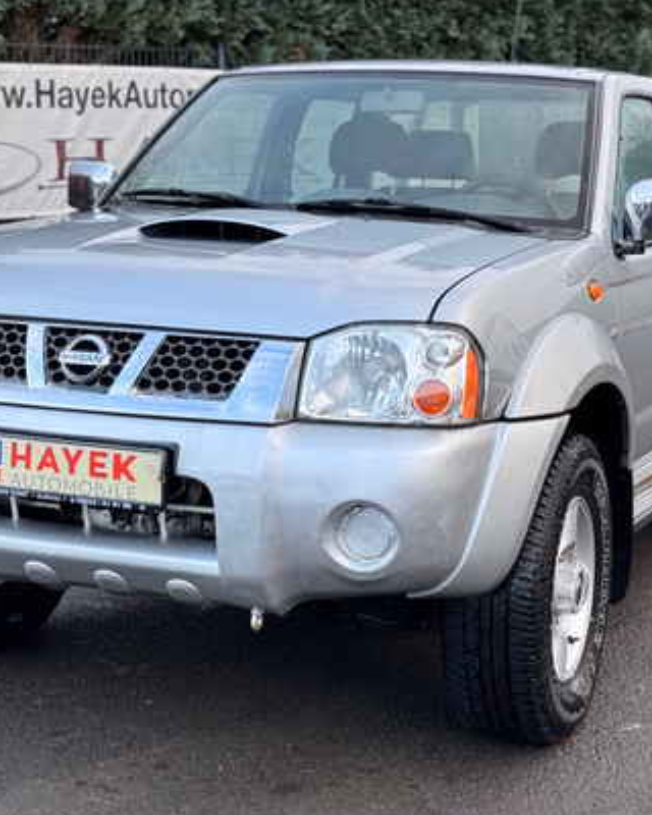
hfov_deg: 20.4
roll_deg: +0.5
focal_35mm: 75
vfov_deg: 25.4
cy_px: 385
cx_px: 316
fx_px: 1809
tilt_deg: -9.0
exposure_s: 1/121
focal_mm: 6.86
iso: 64
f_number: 1.78
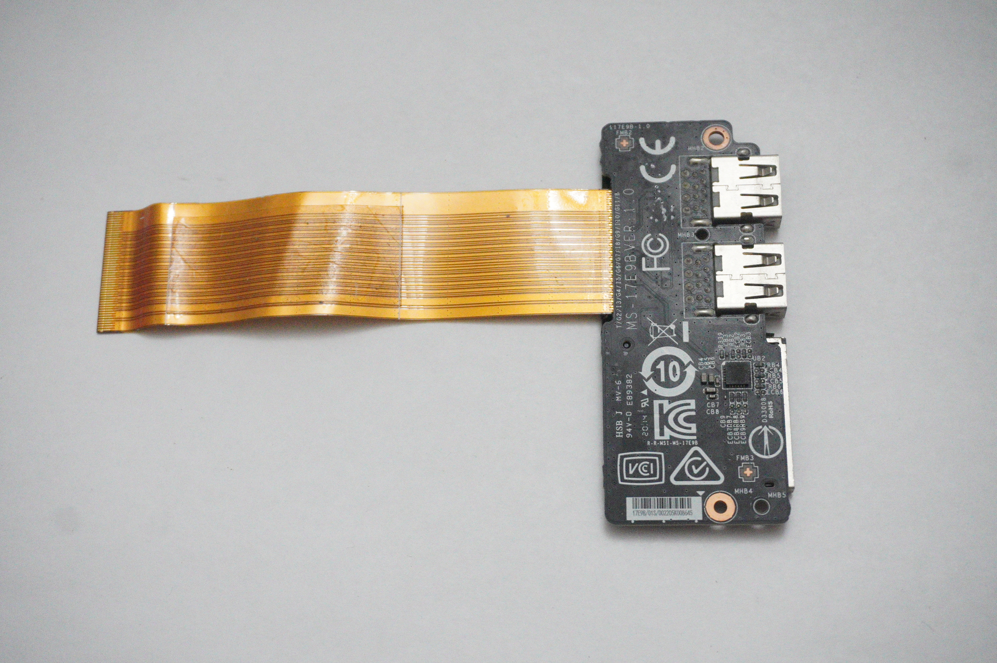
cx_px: 498
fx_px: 1328
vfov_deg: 28.0
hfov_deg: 41.1
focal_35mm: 48
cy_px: 332
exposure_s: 1/200
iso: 10000
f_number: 5.6
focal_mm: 32
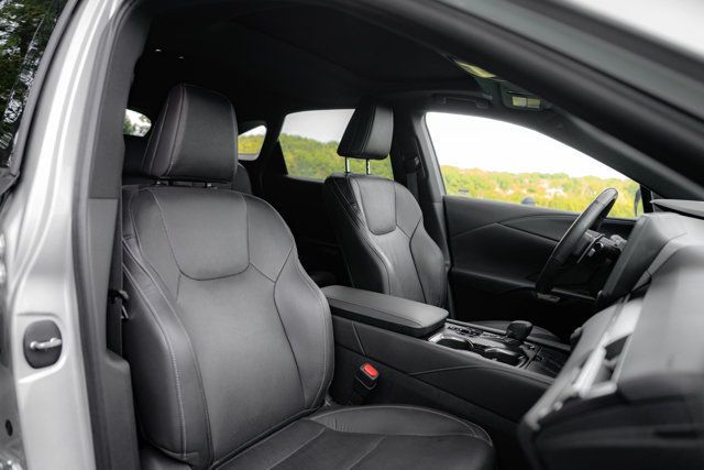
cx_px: 352
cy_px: 235
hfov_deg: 73.7
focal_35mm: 24
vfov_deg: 53.2
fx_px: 469
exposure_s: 1/250
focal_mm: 24
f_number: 2.8
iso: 500
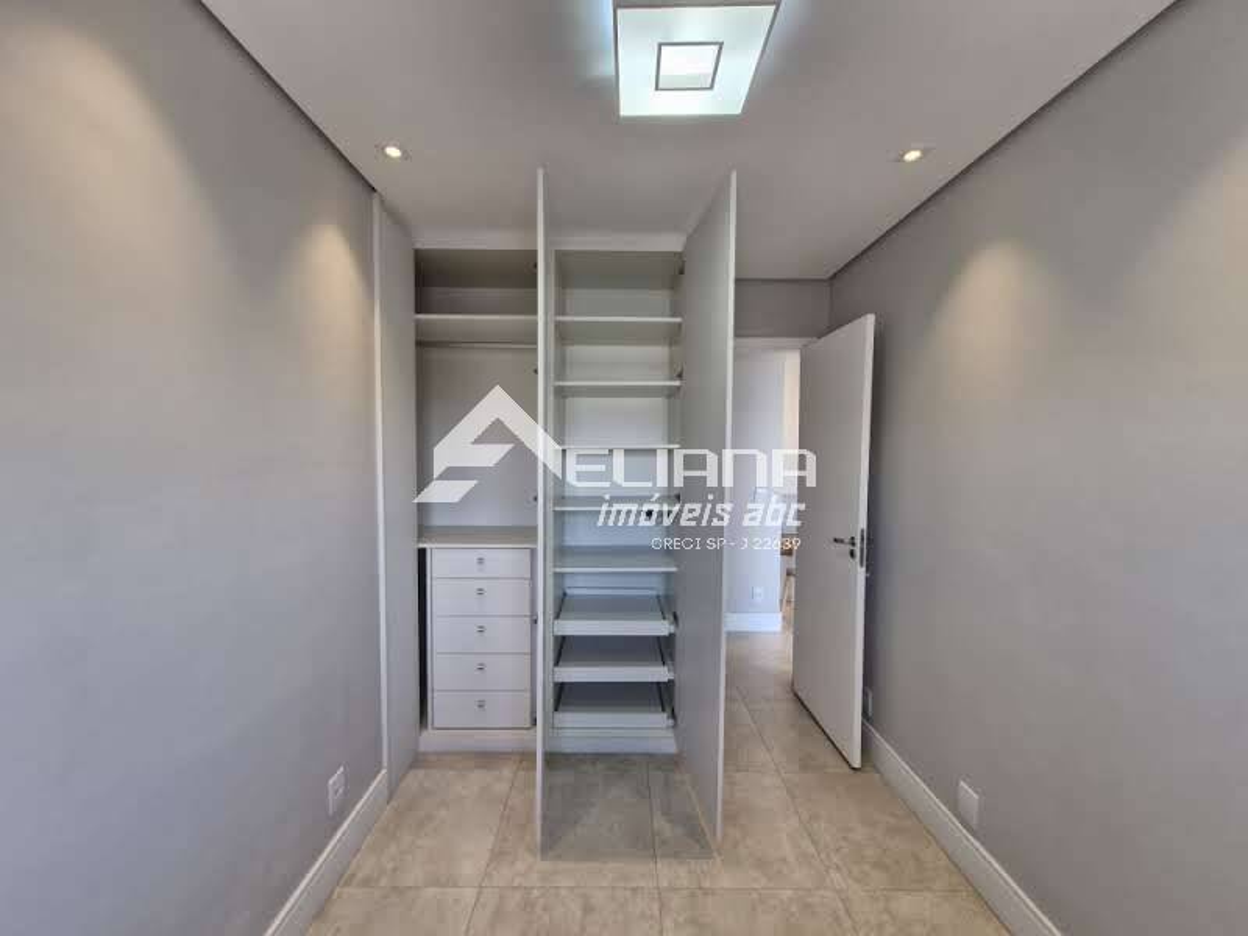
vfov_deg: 89.9
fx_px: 469
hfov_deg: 106.2
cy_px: 468
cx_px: 624
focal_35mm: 13
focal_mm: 1.74
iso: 80
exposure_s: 1/60
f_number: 2.2
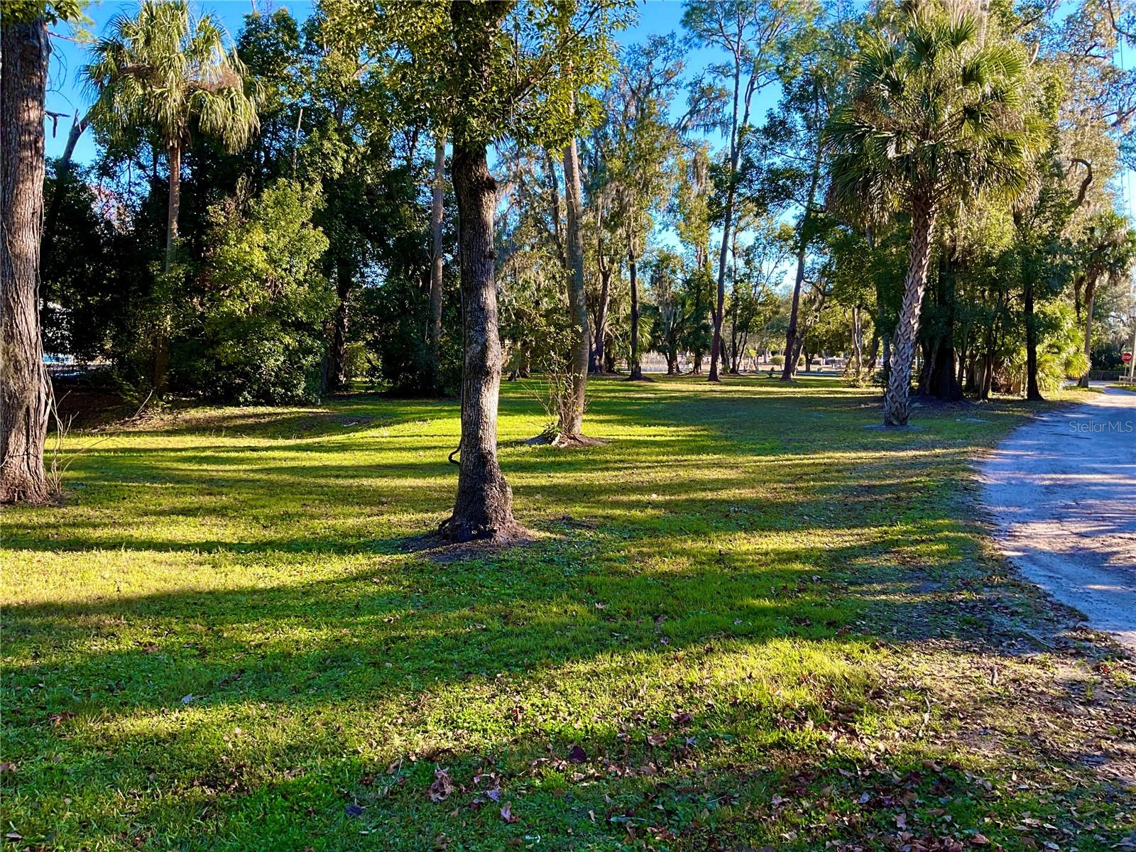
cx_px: 568
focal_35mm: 29
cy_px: 426
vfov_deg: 48.2
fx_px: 952
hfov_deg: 61.7
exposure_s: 1/177
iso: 20
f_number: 1.8
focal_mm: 3
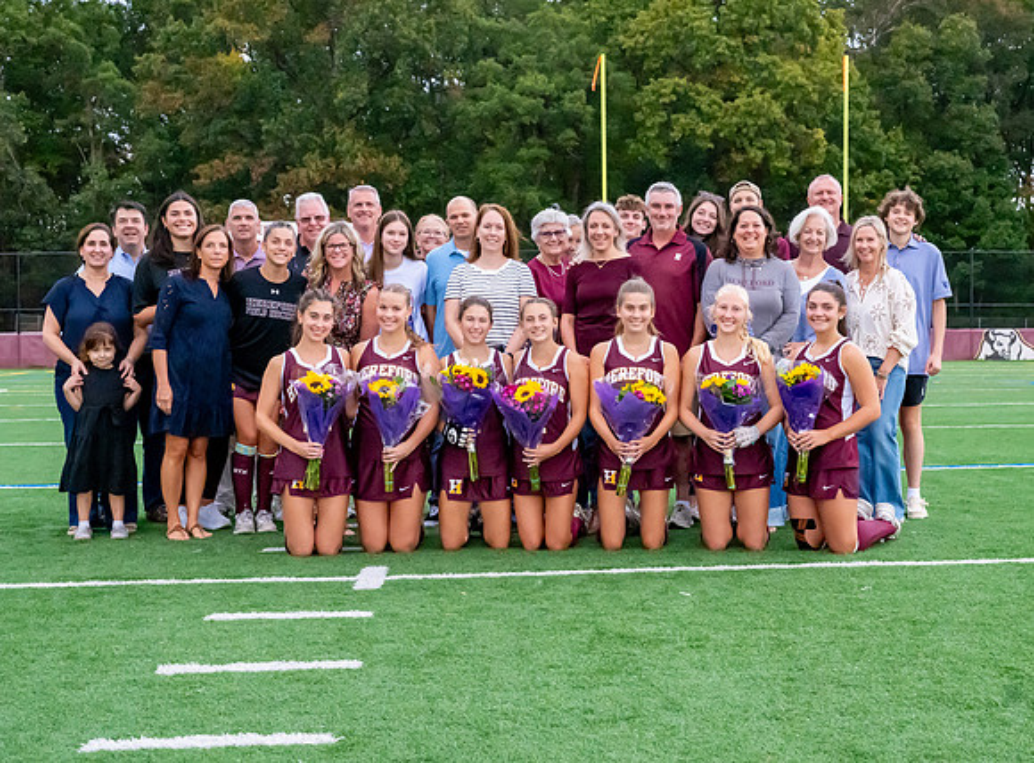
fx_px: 1556
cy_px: 358
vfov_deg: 27.6
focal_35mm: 52
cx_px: 625
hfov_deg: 36.6
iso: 16000
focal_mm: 41
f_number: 7.1
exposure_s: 1/1600
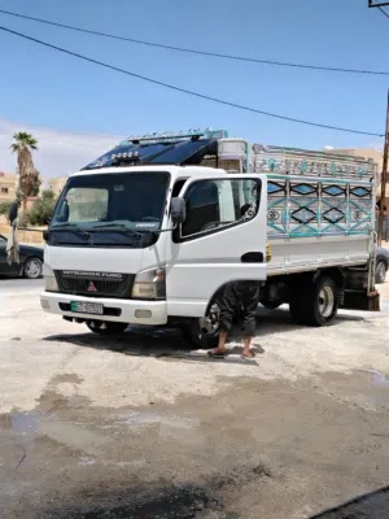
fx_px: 704
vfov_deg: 40.4
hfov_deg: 30.9
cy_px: 260
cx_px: 194
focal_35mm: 47
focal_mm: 4.05
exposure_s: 1/997
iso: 100
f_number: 1.8
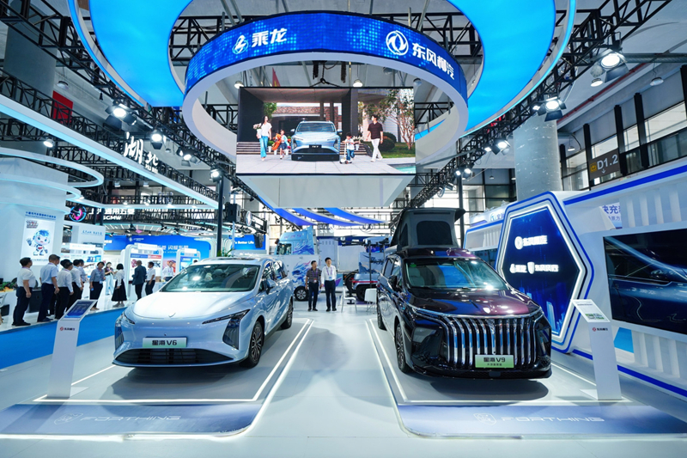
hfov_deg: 96.7
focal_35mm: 16
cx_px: 344
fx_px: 305
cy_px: 229
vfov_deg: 73.7
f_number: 4
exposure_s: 1/70
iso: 500
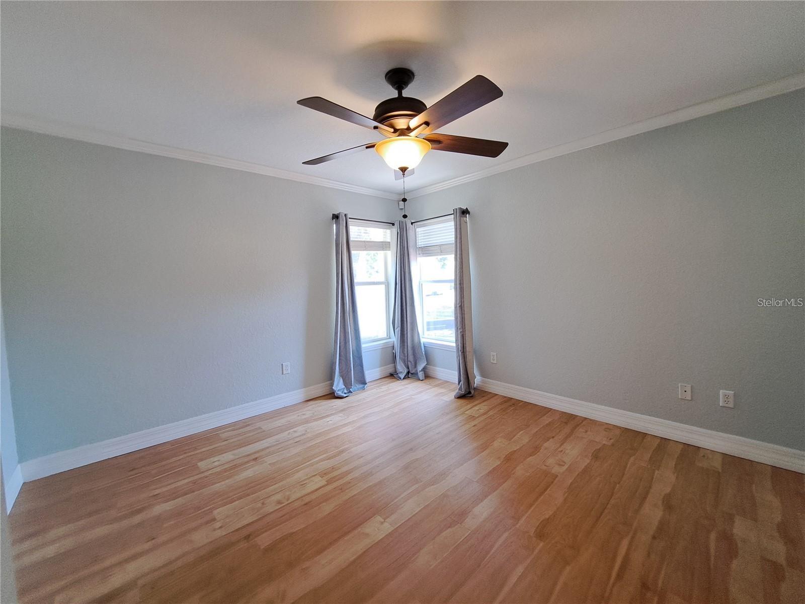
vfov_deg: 89.9
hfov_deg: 106.2
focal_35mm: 13
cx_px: 402
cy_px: 302
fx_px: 302
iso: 100
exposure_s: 1/40
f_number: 2.2
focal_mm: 1.74
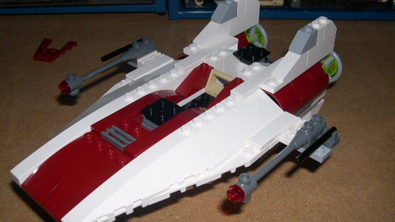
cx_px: 195
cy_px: 110
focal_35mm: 42
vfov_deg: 28.4
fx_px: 440
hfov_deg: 48.4
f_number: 7.6
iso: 100
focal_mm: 8
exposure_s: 1/60
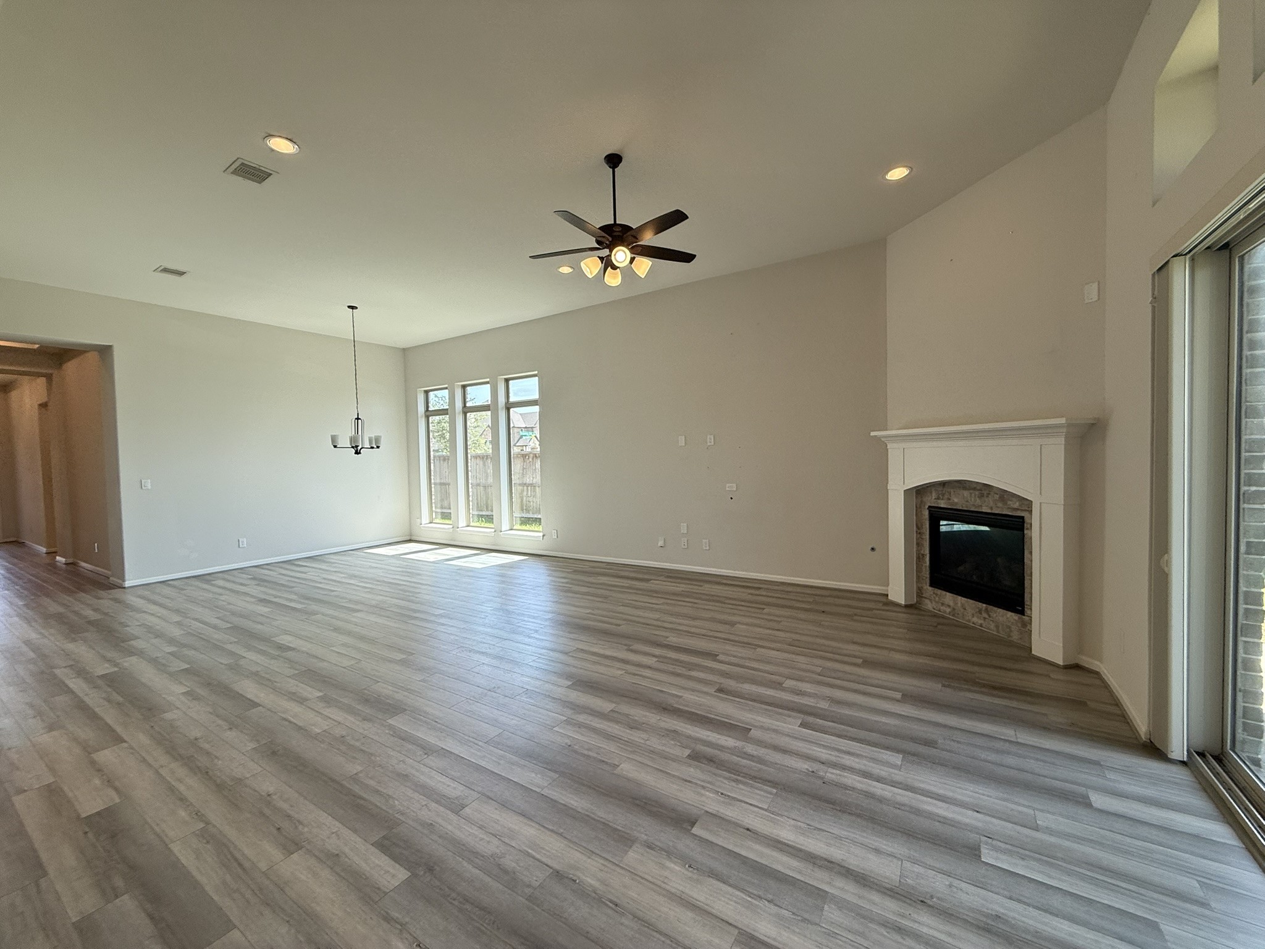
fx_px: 512
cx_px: 632
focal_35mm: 14
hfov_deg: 102.1
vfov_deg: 85.7
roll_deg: +0.5
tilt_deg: -1.0
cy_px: 474
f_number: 2.2
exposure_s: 1/217
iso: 64
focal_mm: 2.22
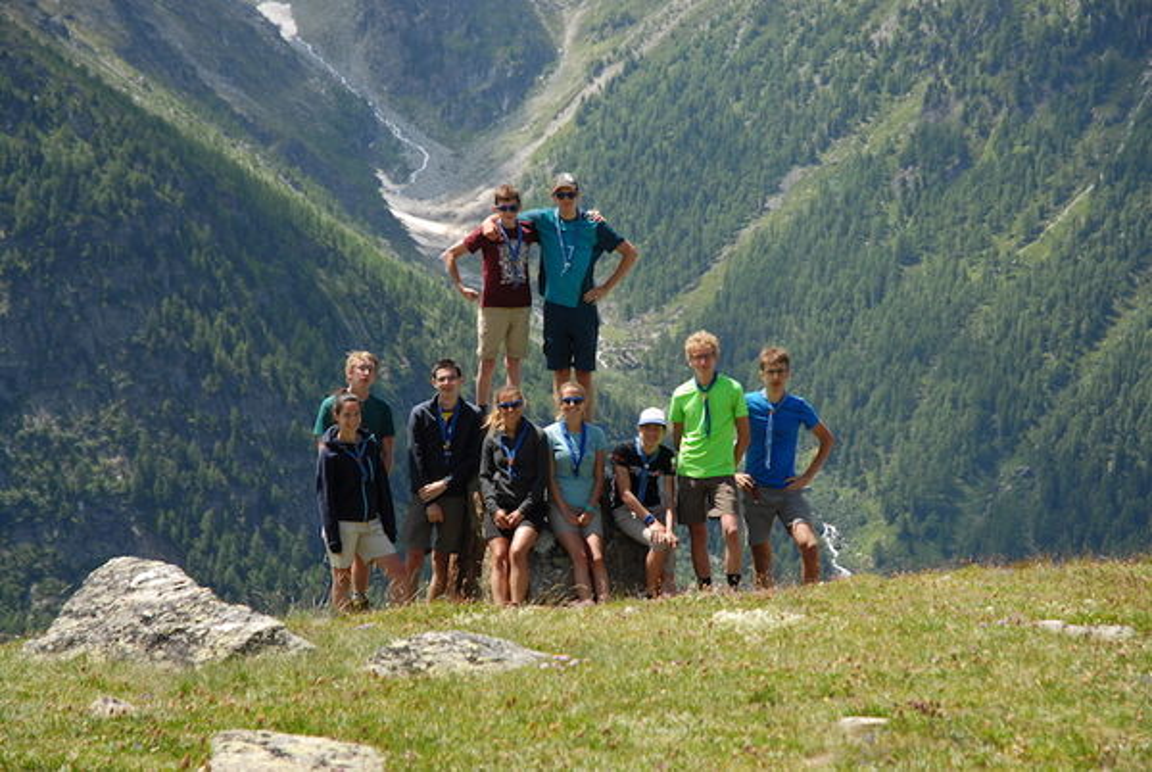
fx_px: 3365
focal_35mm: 105
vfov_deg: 13.1
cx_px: 576
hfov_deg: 19.4
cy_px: 386
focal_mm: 70
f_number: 7.1
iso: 100
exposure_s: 1/180
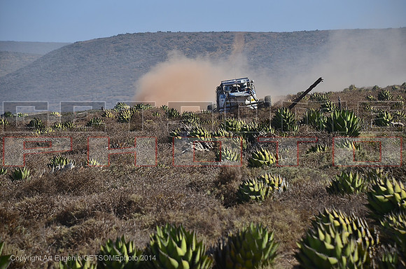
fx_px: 2279
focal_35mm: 202
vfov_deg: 6.8
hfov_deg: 10.2
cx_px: 203
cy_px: 134
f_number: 7.1
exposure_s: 1/640
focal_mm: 135
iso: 200
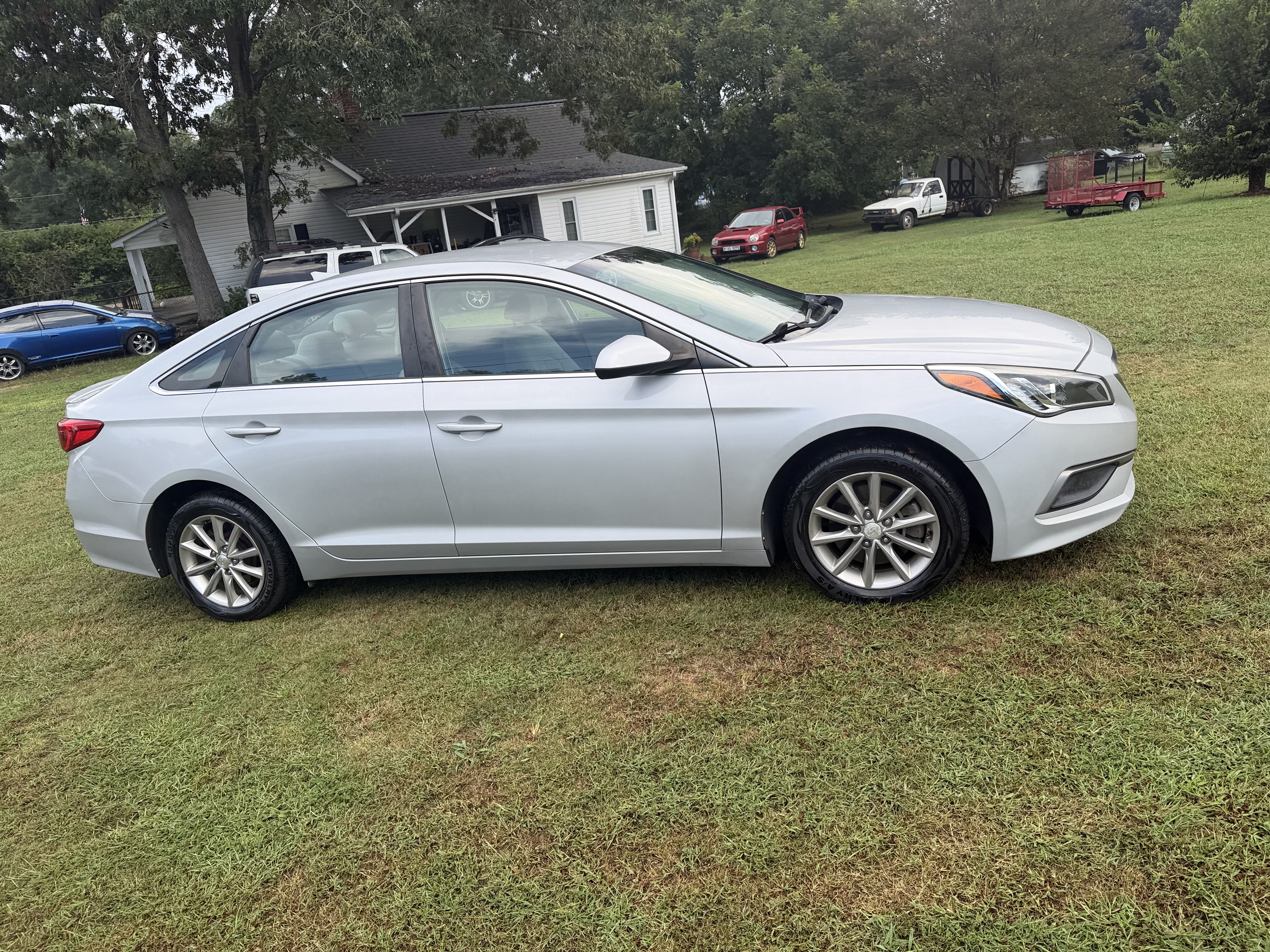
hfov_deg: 71.6
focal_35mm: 24
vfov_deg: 56.8
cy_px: 476
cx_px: 635
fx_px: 881
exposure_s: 1/1091
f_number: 1.78
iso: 80
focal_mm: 6.76
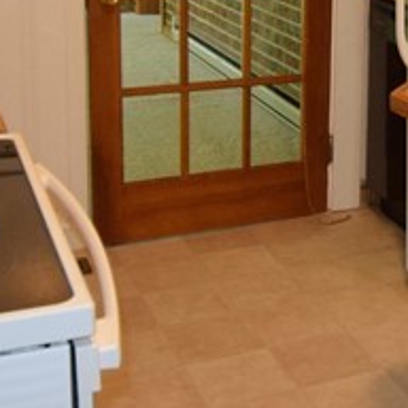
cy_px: 40
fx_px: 960
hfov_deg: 23.0
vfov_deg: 23.4
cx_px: 406
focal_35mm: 72
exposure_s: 1/60
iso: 1250
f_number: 3.5
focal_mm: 10
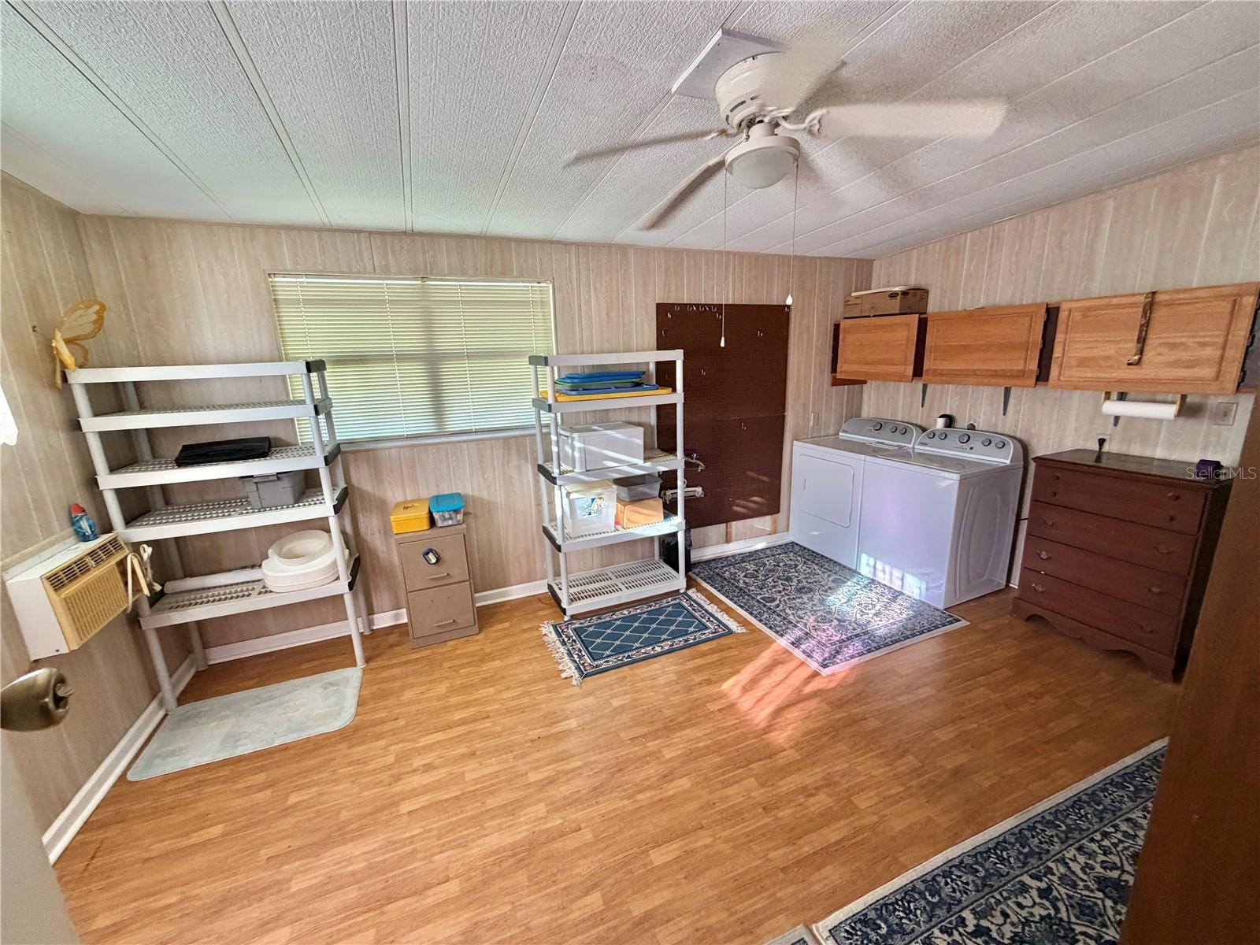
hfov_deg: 102.1
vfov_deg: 85.7
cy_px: 472
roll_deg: +1.8
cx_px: 630
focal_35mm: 14
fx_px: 510
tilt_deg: -13.7
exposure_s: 1/103
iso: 320
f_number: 2.2
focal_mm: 2.22
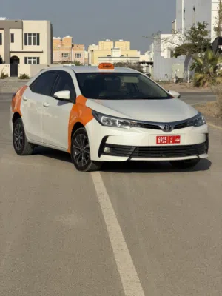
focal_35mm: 100
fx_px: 855
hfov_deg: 14.8
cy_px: 148
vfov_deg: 19.6
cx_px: 111
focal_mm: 16.89
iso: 20
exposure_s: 1/1105
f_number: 2.8
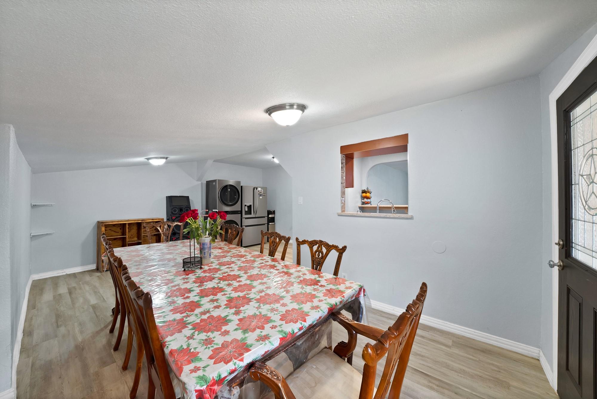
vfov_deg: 90.1
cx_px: 298
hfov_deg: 112.6
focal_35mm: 12
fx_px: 199
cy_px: 200
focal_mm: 12
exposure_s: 1.6
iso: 640
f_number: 9
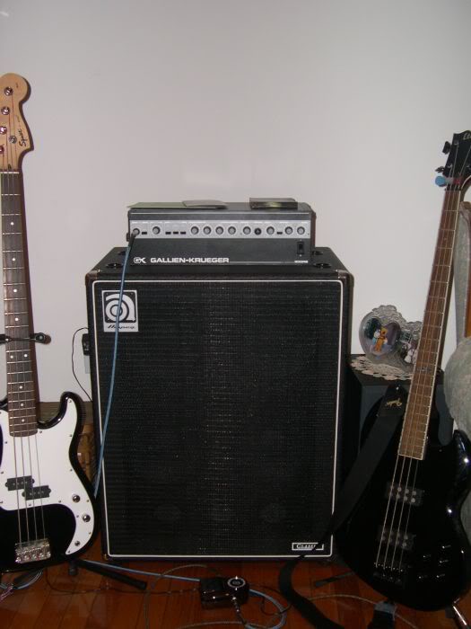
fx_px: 689
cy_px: 314
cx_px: 236
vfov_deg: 49.0
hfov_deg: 37.7
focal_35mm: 38
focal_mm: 8
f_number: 2.8
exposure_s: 1/60
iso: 100
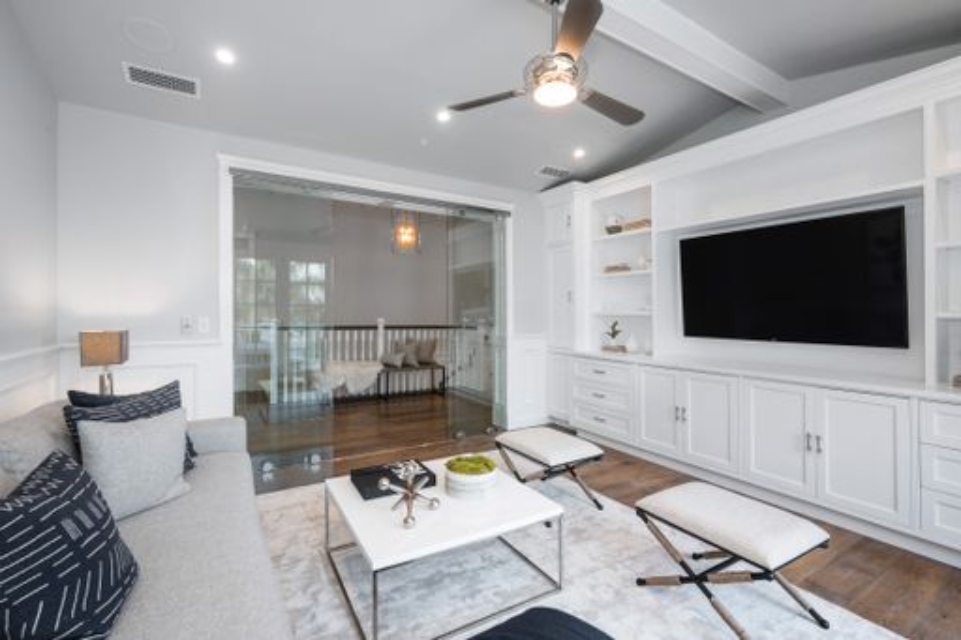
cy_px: 320
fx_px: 427
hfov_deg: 96.8
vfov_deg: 73.7
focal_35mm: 16
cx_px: 480
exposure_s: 1/13
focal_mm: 16
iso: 320
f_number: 8
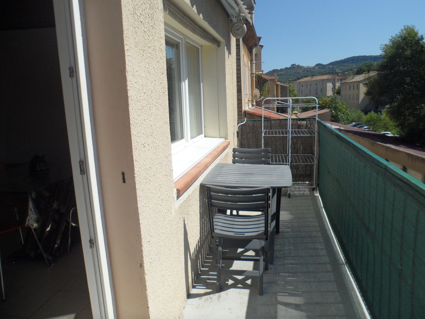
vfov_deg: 53.1
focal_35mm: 26
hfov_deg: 67.3
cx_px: 212
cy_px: 160
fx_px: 319
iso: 80
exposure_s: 1/250
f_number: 9.4
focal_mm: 4.9
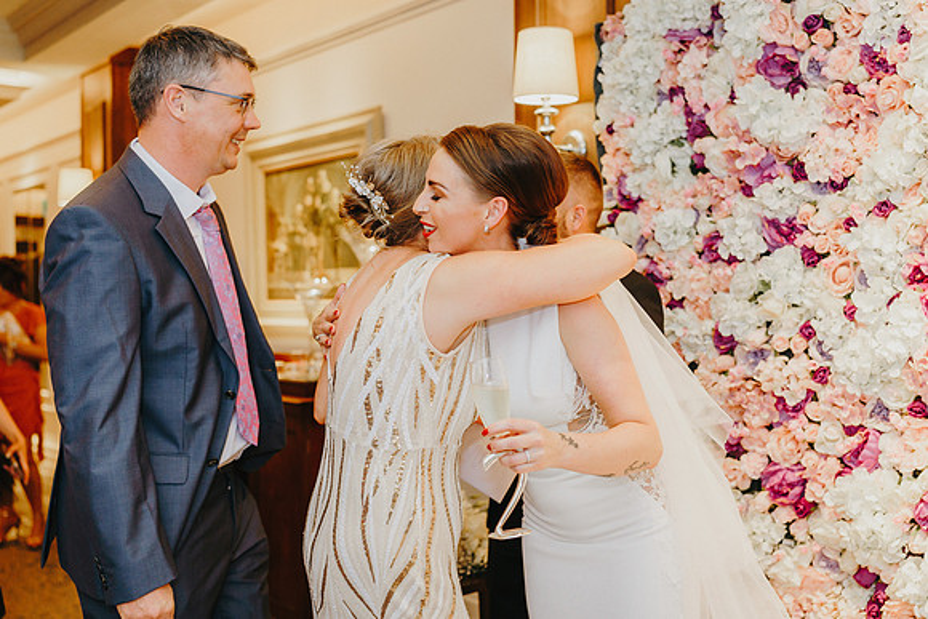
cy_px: 309
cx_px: 526
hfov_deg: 48.6
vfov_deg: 33.6
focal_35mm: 40
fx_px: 1025
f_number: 2.2
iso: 640
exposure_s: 1/200
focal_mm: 35
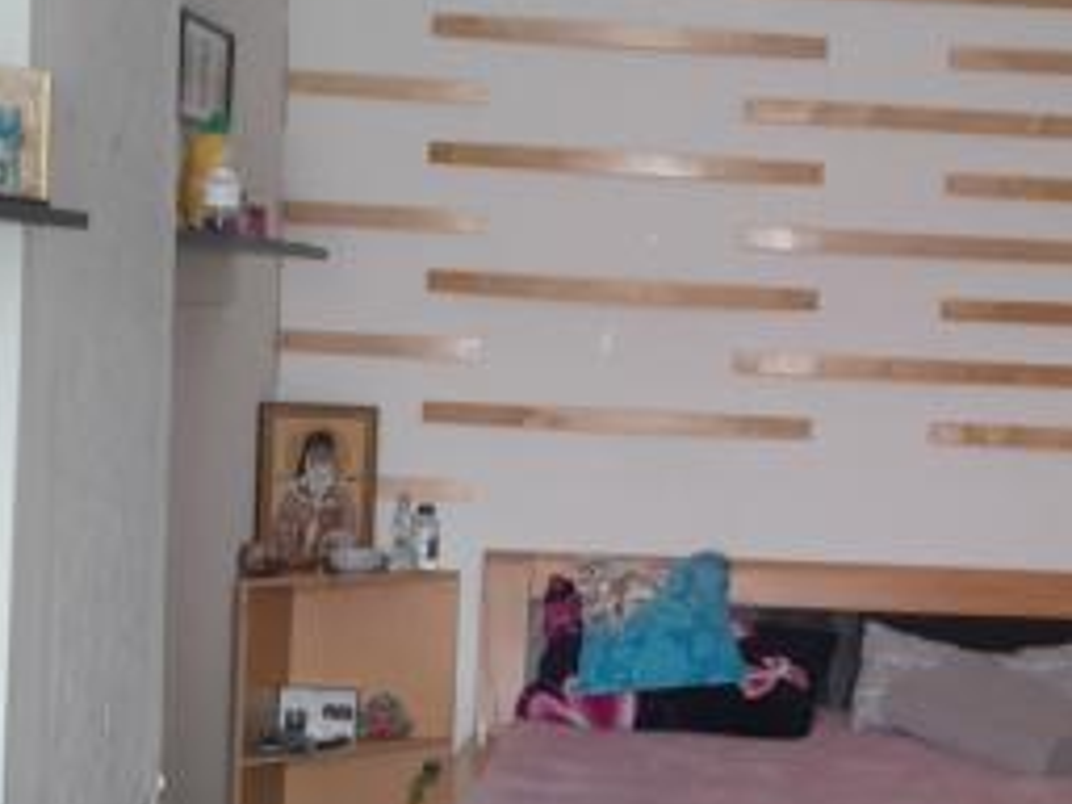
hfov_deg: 29.3
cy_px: 469
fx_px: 2013
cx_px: 825
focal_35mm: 65
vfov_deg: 22.6
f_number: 1.8
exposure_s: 1/50
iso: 250
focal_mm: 3.98
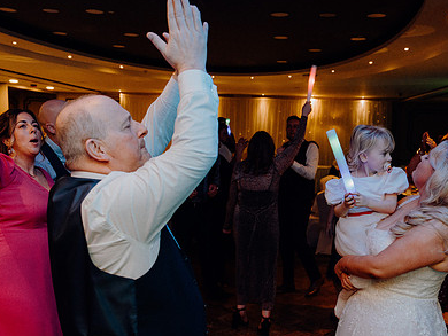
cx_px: 233
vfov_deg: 35.7
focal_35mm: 40
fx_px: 518
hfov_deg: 46.8
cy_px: 215
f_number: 3.5
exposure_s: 1/160
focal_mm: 28
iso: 2500
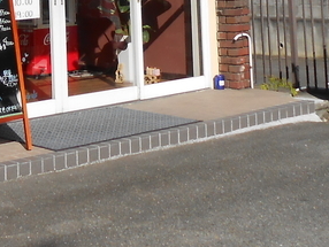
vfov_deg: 12.3
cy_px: -215
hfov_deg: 17.8
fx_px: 1037
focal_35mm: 109
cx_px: 40
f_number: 3.5
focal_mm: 4.6
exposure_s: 1/1000
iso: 80
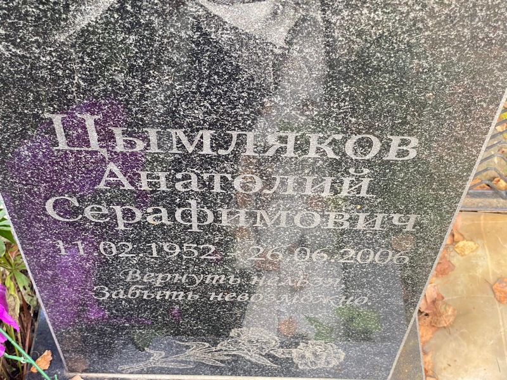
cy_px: 190
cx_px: 254
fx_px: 762
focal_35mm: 52
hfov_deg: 36.8
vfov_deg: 28.0
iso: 125
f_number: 2
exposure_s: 1/121
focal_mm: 6
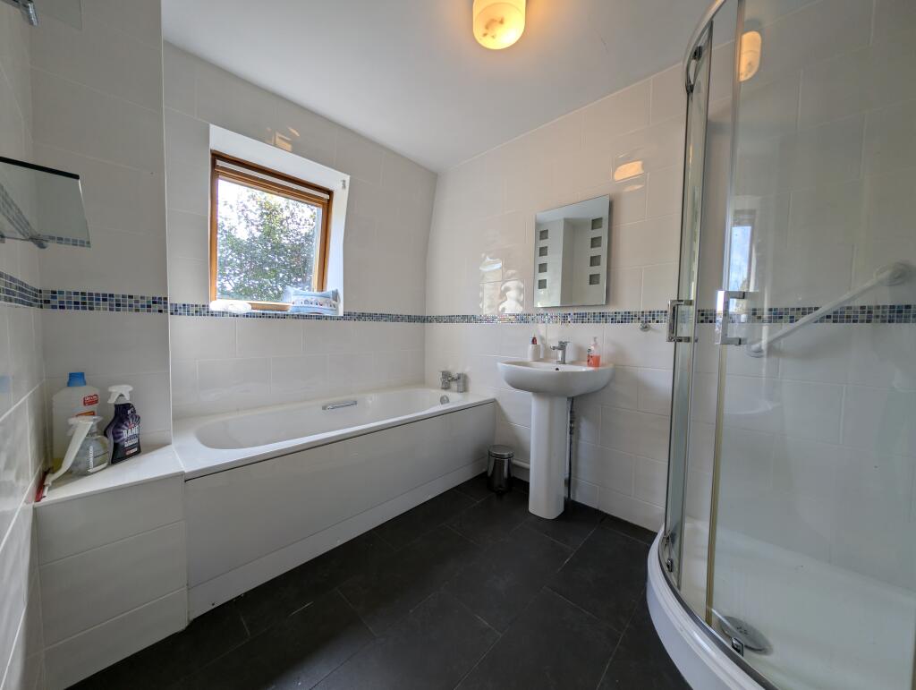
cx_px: 458
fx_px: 318
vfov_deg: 94.6
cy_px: 345
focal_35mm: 12
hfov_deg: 110.5
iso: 48
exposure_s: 1/115
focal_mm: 2.23
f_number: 1.95
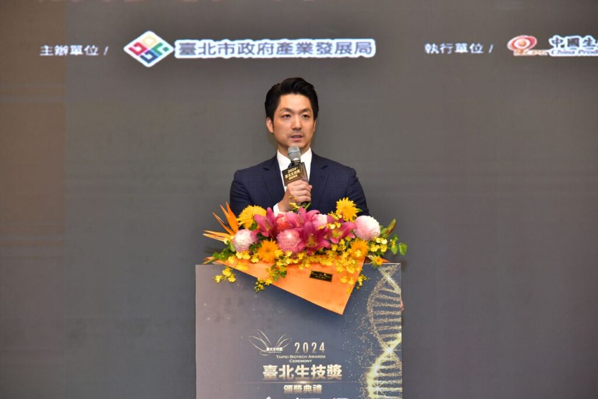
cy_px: 200
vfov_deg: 12.2
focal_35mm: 112
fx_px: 1860
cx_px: 299
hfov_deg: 18.3
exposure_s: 1/125
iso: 800
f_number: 5.6
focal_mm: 112
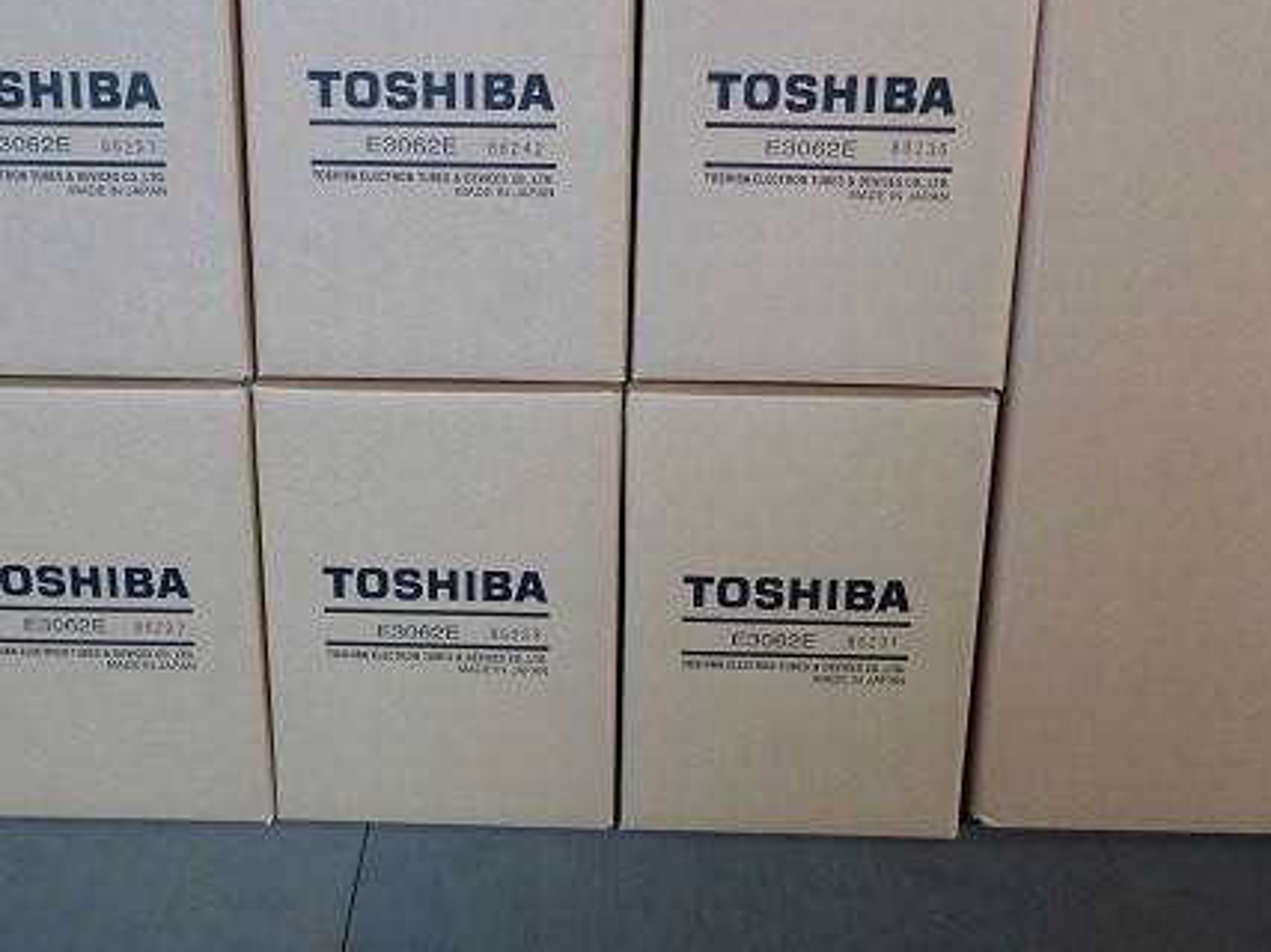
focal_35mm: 41
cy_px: 397
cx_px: 554
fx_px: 1505
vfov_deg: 35.0
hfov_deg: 45.7
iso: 200
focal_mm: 7.4
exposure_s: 1/5
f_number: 2.3
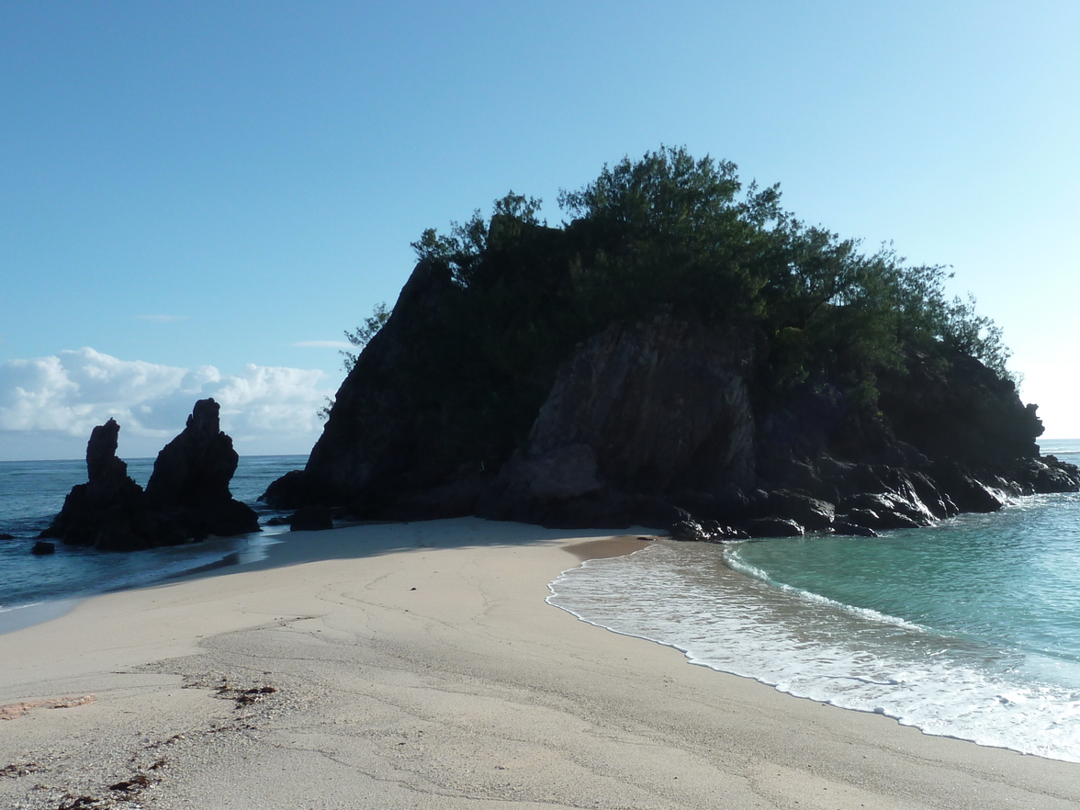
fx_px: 1061
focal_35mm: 34
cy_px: 511
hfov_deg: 53.4
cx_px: 667
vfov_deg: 41.5
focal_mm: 4.1
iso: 80
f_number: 5
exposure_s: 1/500
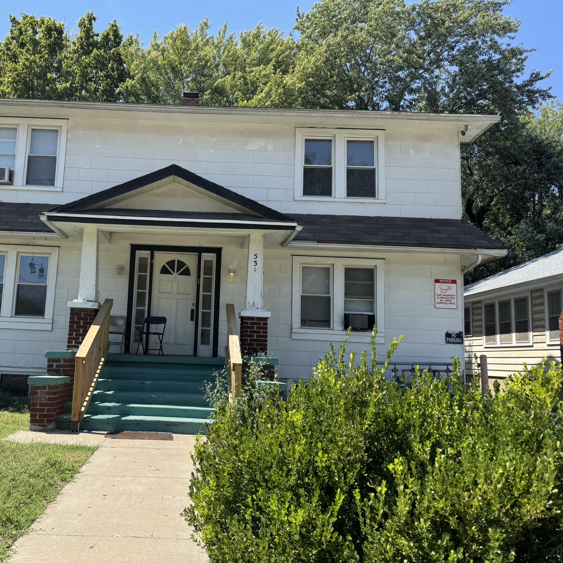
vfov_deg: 55.6
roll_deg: -2.8
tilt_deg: +6.9
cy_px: 280
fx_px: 534
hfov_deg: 54.7
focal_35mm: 29
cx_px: 198
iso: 80
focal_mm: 6.76
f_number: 1.78
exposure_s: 1/2105
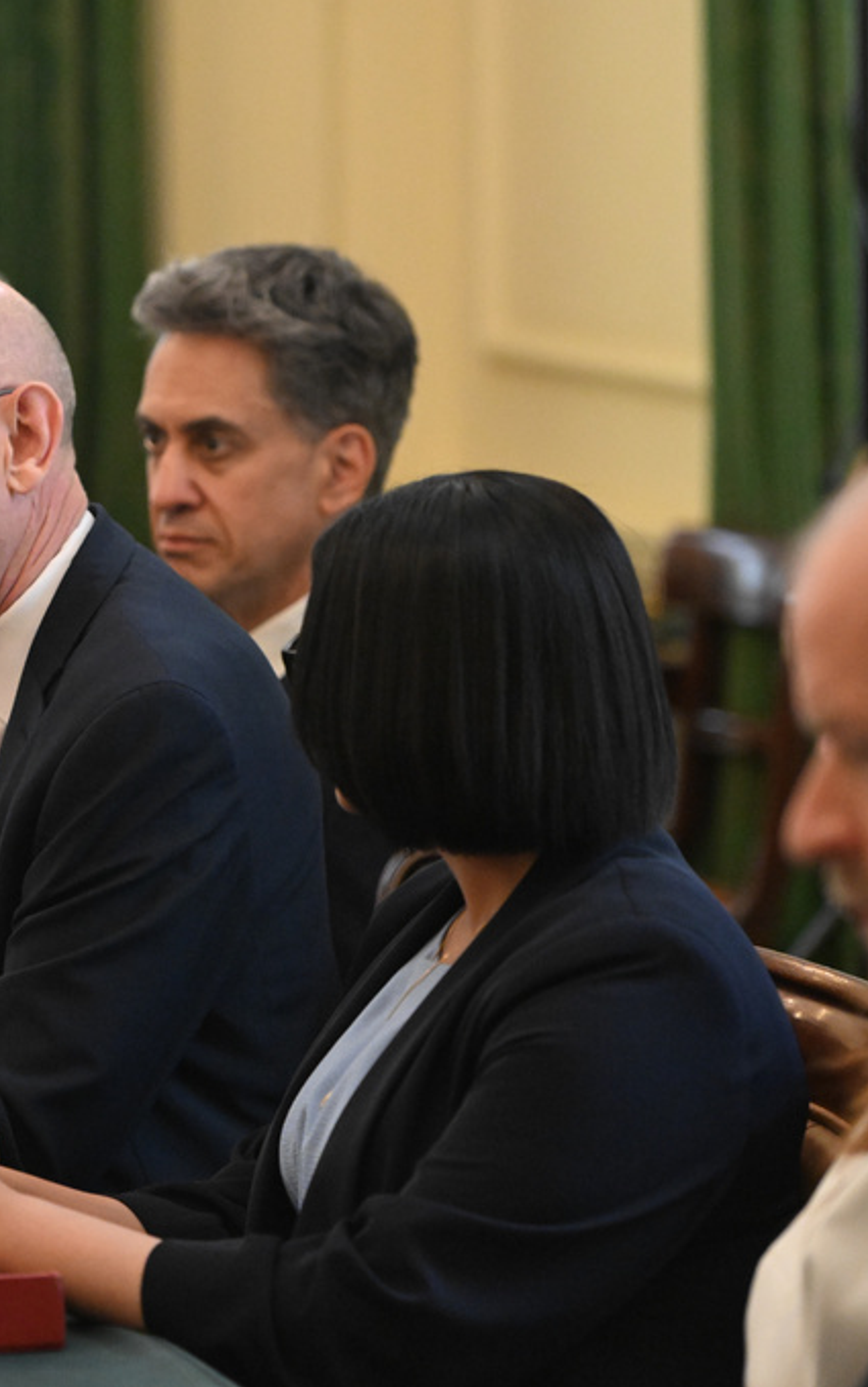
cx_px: -41
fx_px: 7259
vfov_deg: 10.9
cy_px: 692
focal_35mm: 192
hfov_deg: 6.8
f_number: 3.2
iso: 6400
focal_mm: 125
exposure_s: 1/800
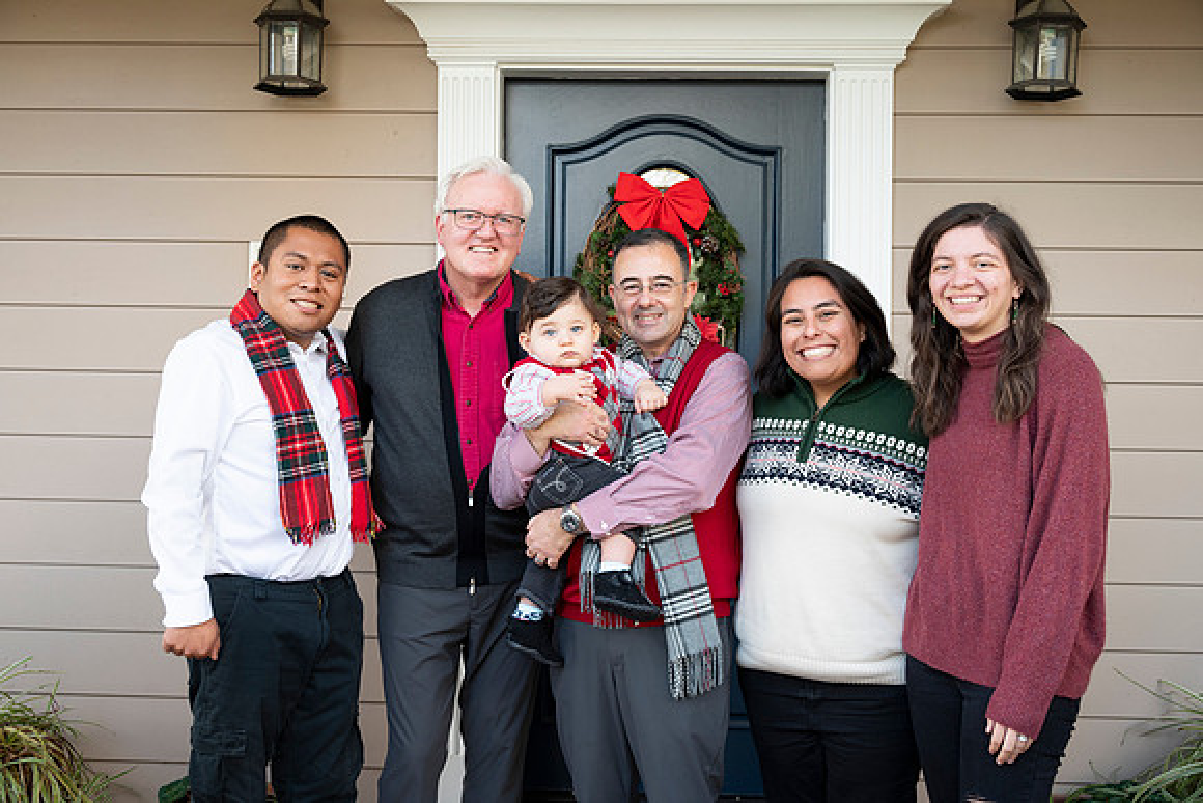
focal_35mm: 41
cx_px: 602
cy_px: 402
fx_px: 1370
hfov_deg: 47.4
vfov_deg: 32.6
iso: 400
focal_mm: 41
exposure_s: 1/80
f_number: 5
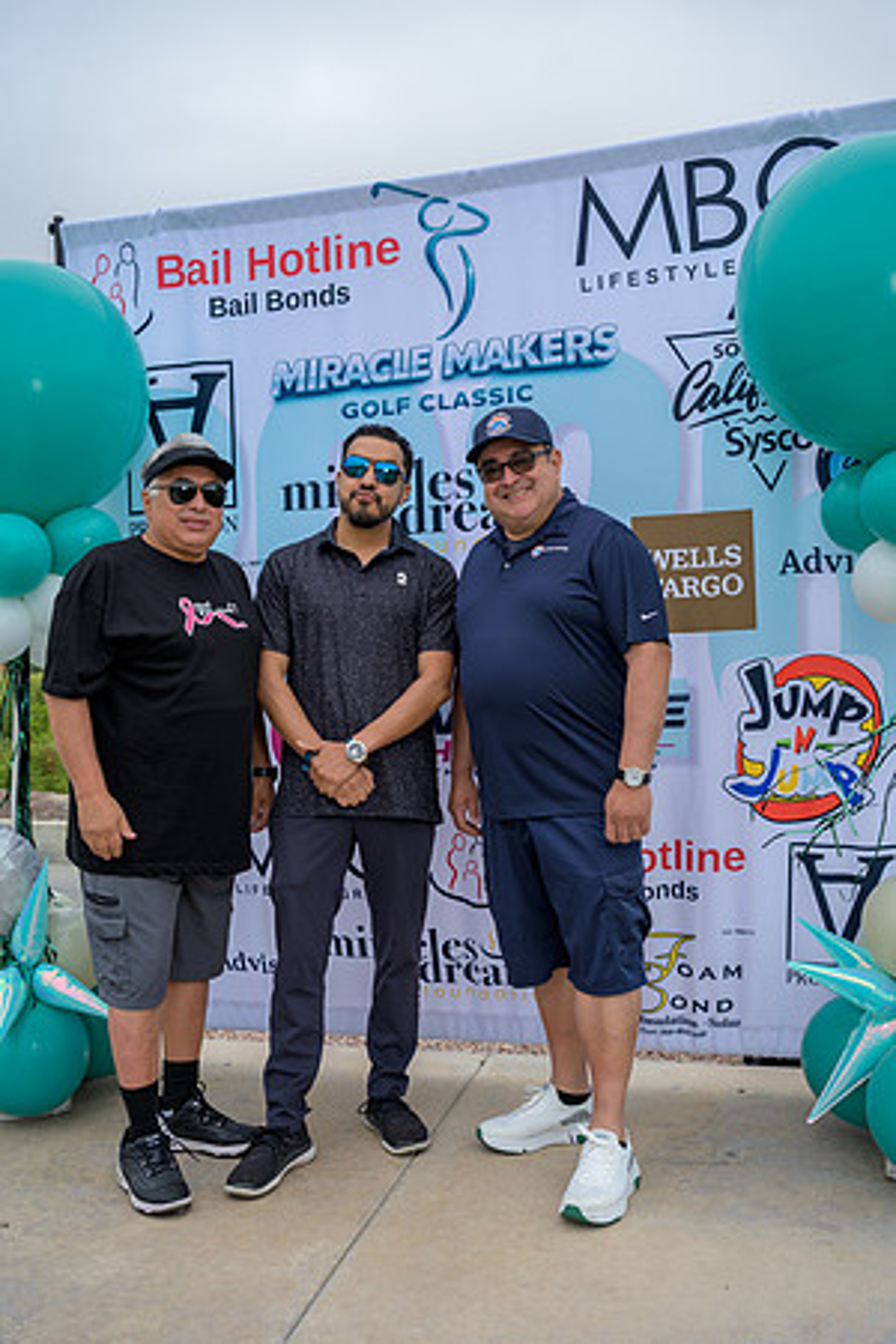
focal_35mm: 37
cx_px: 448
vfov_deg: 51.9
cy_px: 672
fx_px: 1381
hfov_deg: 35.9
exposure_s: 1/200
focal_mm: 37
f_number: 4
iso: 125
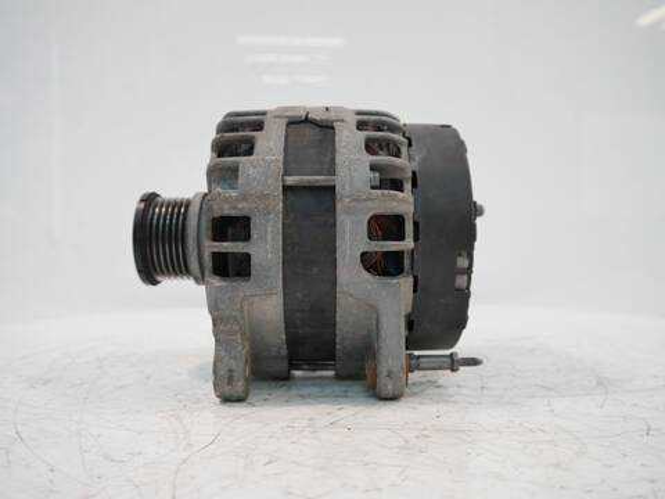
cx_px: 332
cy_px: 250
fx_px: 538
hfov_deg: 63.4
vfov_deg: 49.7
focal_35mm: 28
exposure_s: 1/60
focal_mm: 14
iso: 500
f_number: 3.5
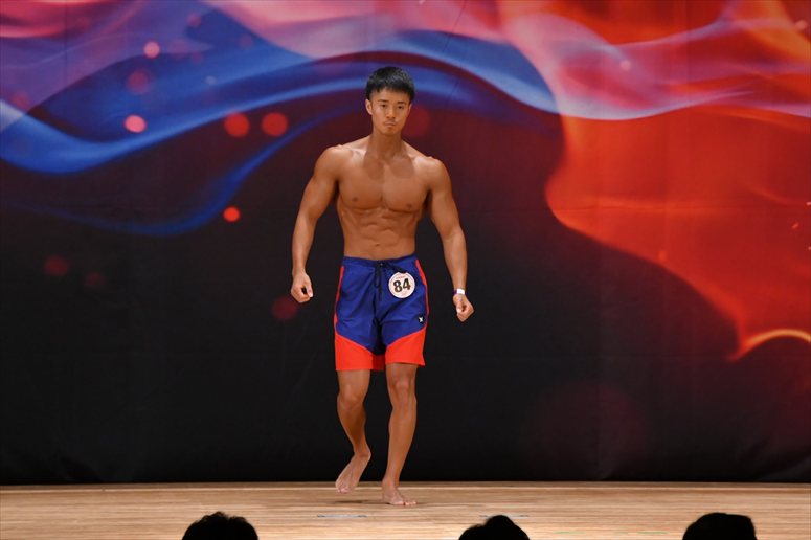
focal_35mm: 270
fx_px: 6080
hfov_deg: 7.6
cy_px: 270
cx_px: 406
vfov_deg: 5.1
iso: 3200
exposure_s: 1/400
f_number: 5.6
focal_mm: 180
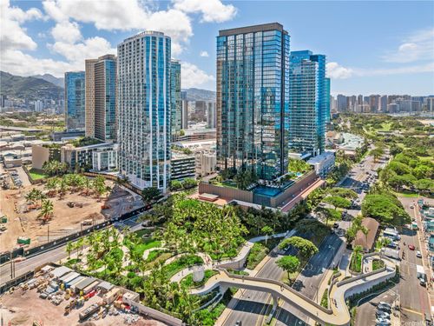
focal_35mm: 24
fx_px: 301
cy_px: 163
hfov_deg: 71.6
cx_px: 217
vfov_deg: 56.8
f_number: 1.8
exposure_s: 1/180
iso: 200
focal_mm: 8.67
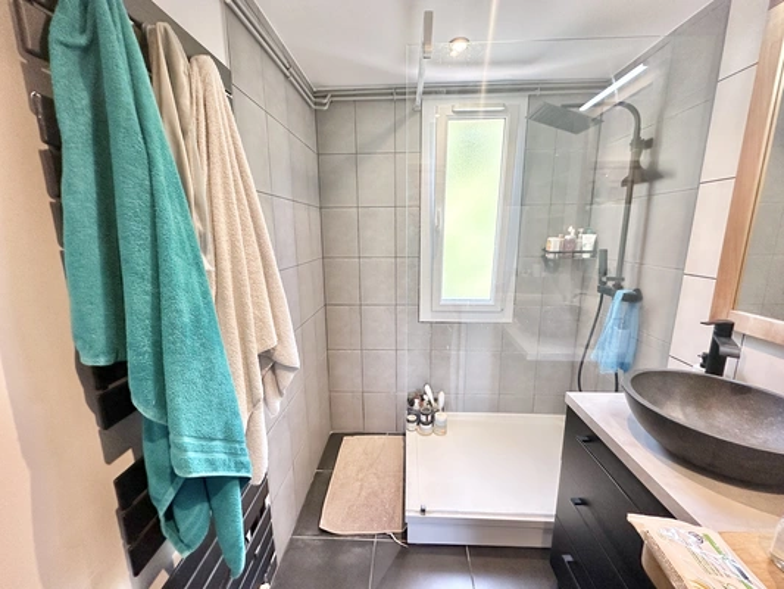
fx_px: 317
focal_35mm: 14
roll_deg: +0.2
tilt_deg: -10.7
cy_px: 294
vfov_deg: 85.7
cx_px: 392
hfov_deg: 102.1
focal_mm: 2.22
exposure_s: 1/100
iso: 200
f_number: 2.2
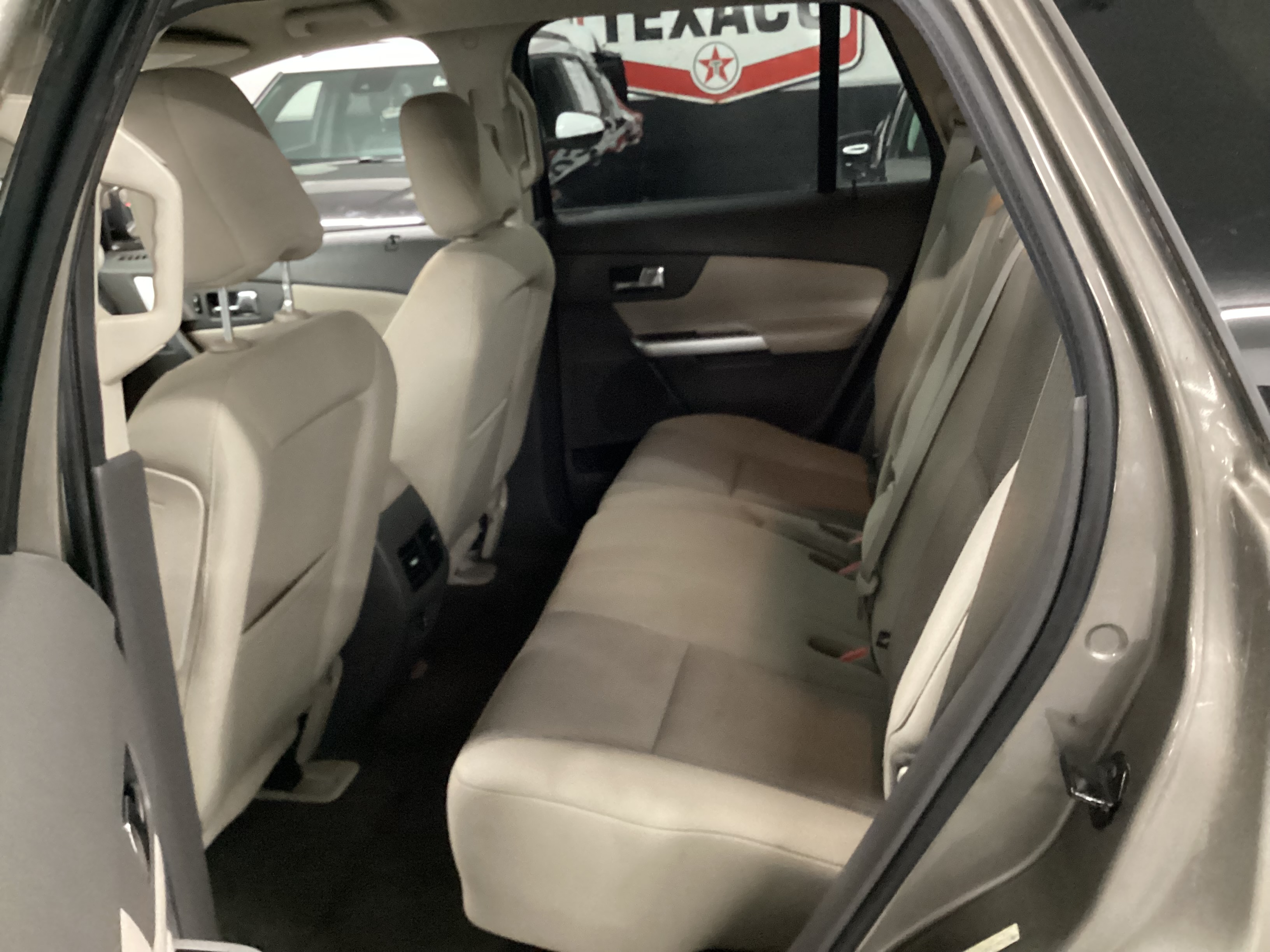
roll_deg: +3.7
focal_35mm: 31
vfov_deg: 45.4
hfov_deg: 58.4
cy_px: 476
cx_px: 635
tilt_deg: -21.3
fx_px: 1137
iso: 640
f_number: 2.4
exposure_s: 1/20
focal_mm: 3.3
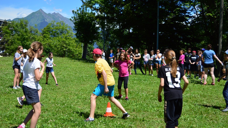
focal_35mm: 51
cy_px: 67
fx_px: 308
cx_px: 114
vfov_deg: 23.5
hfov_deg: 40.6
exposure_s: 1/800
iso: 100
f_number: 4.5
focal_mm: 32
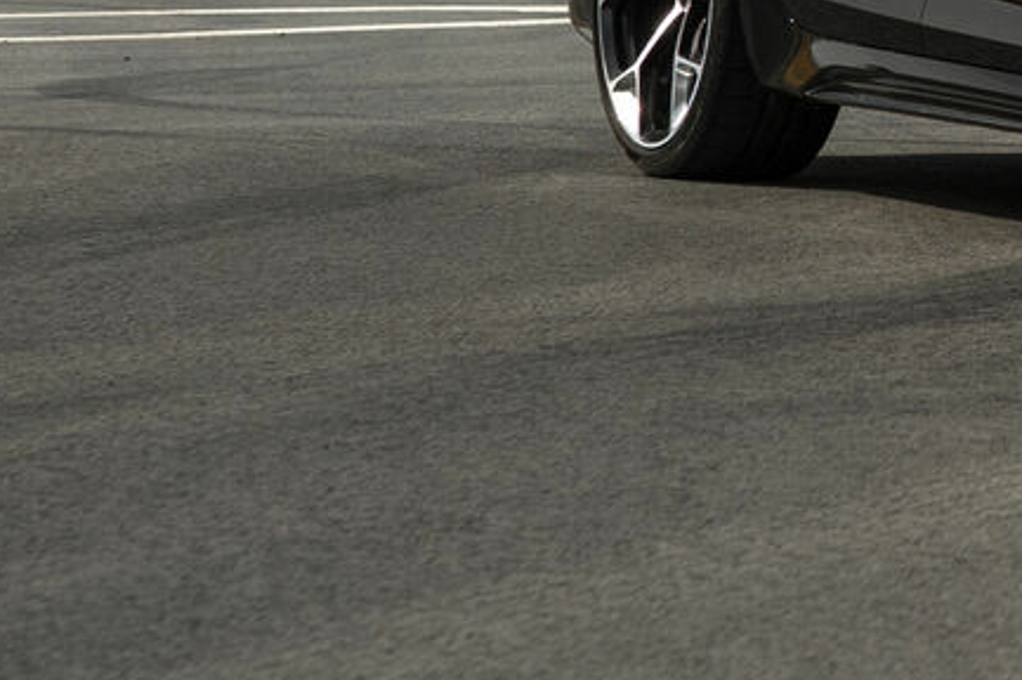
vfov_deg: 4.1
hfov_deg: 6.0
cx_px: 2235
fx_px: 9446
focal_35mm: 333
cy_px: -492
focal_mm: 50
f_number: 3.5
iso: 50
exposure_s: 1/200
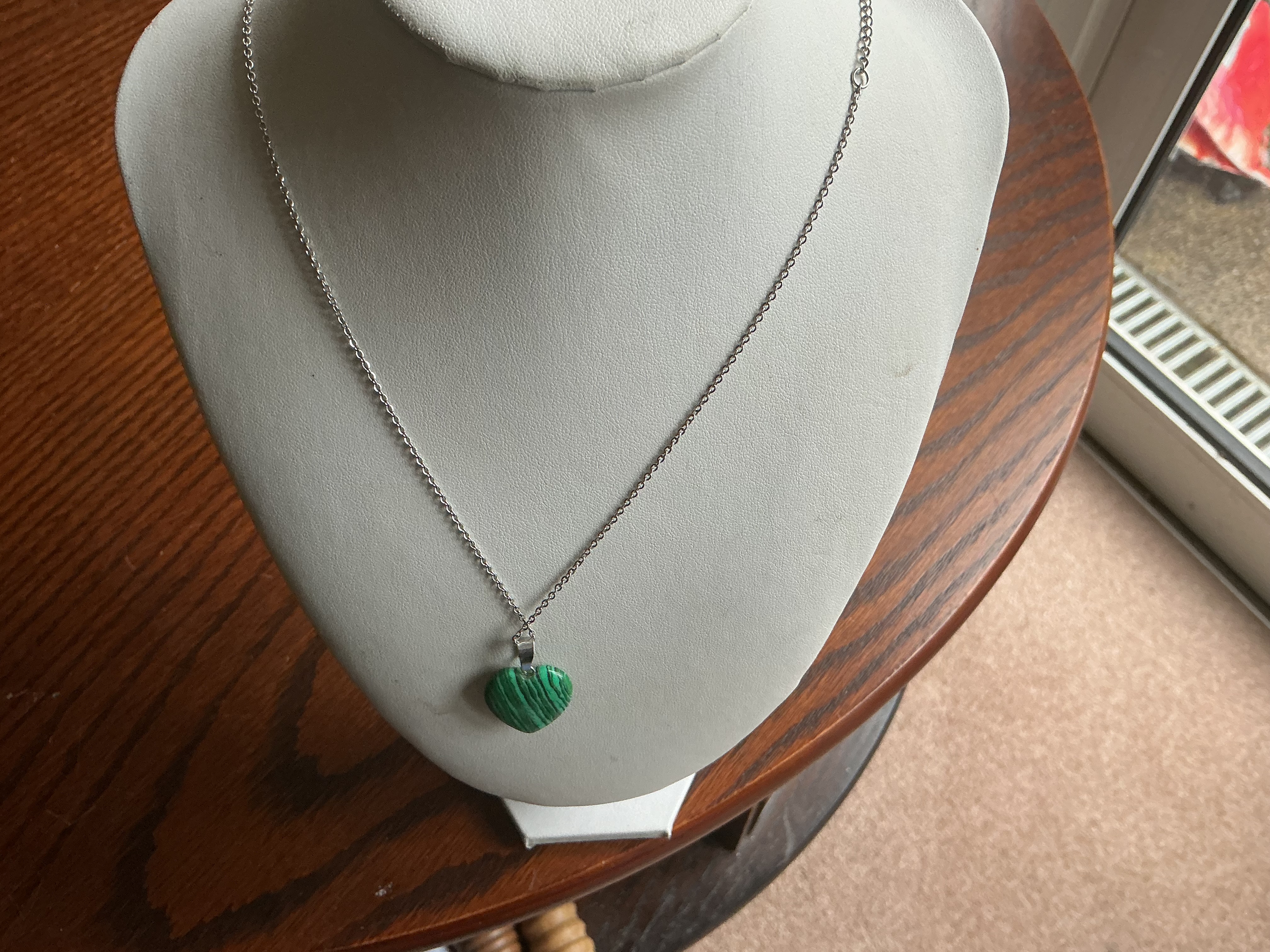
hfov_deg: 61.7
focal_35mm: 29
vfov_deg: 48.2
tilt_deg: -58.5
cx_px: 635
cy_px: 476
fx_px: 1064
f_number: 1.8
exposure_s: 1/50
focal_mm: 3
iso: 100
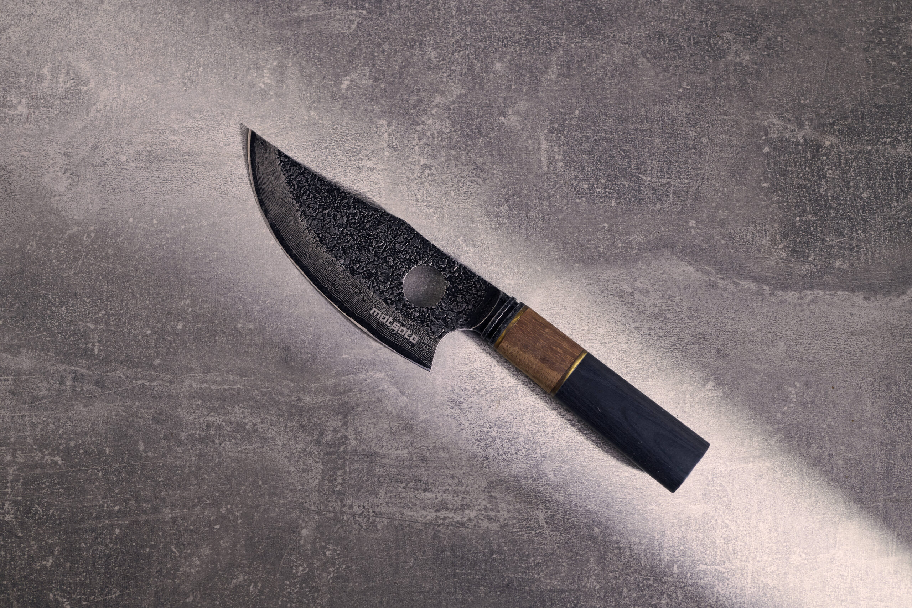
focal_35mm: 50
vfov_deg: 27.0
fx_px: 1267
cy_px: 304
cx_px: 456
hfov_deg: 39.6
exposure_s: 1/250
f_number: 5.6
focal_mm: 50
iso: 500
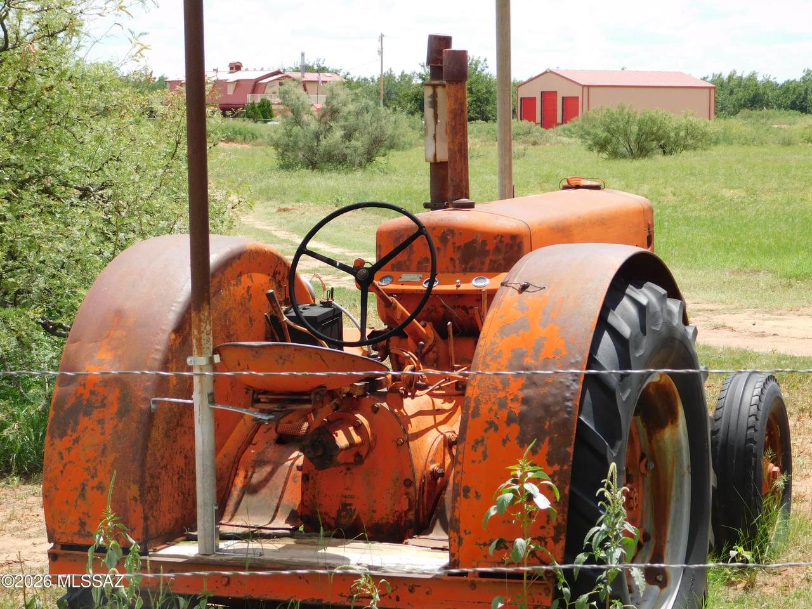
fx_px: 2698
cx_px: 406
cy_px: 304
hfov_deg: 17.1
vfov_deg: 12.9
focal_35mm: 115
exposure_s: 1/400
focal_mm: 20.3
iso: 125
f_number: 4.8
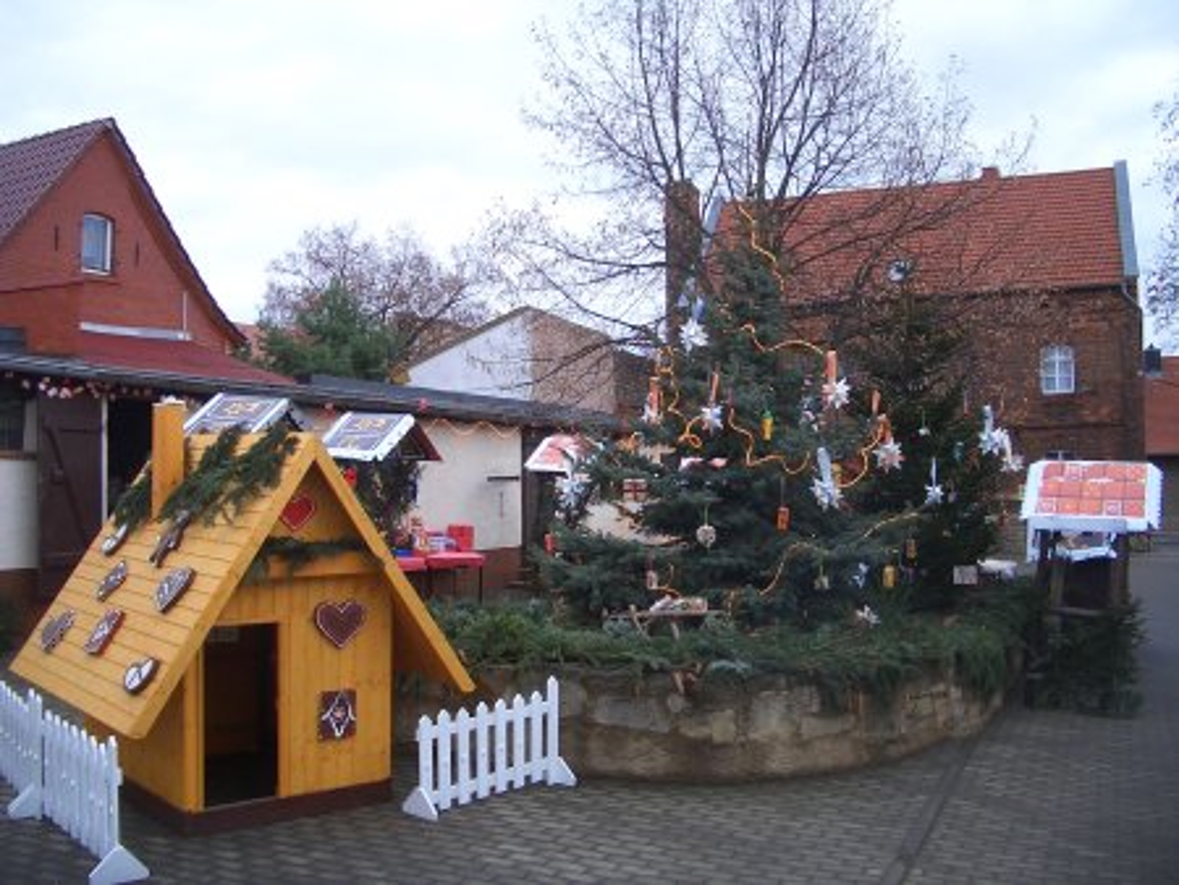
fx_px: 1193
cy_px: 442
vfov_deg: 40.7
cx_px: 590
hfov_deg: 52.6
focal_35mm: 35
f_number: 2.6
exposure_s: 1/160
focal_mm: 5.8
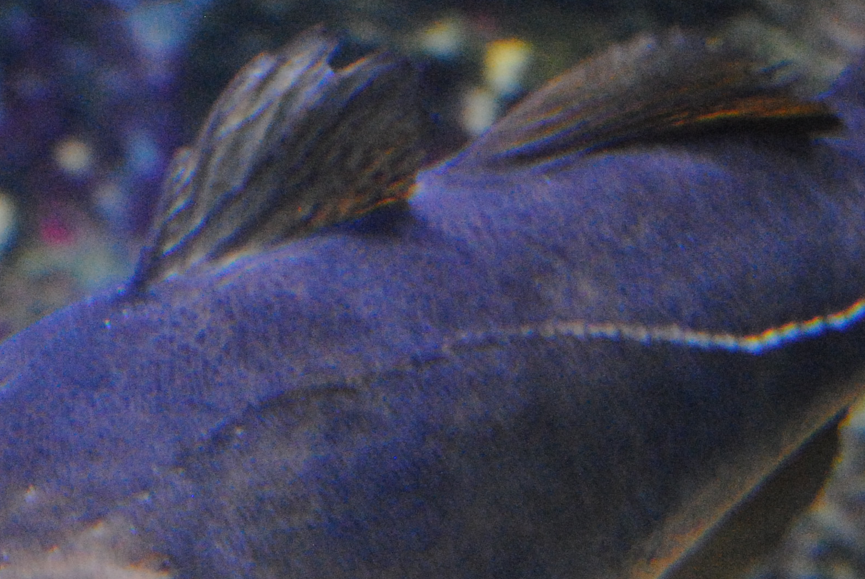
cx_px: 22
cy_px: 532
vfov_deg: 9.3
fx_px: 3537
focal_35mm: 147
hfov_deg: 13.8
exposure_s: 1/8
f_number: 5.3
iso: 1600
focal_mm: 40
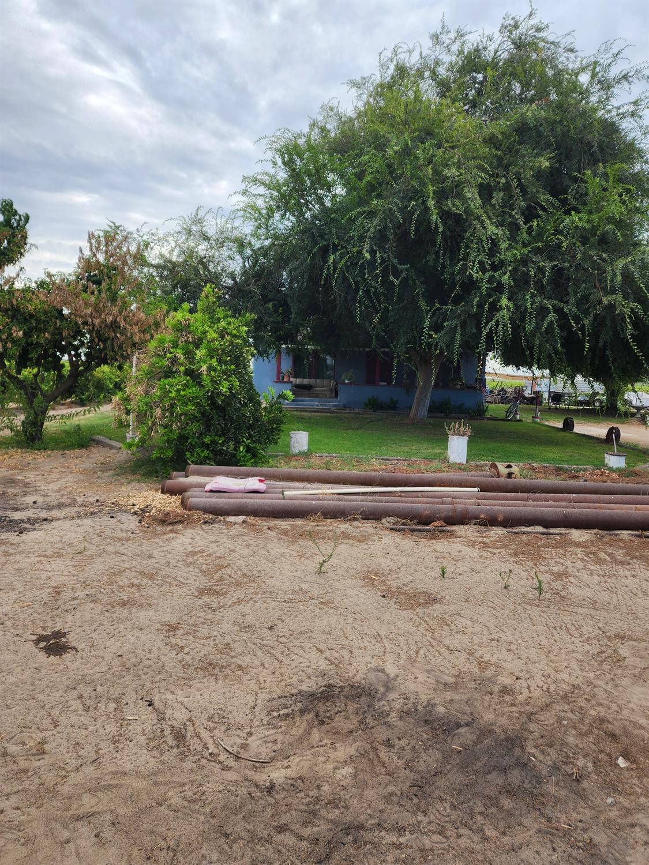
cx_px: 324
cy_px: 432
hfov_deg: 58.9
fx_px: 575
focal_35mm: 23
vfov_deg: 73.9
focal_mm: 6.4
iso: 12
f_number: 1.8
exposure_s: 1/481
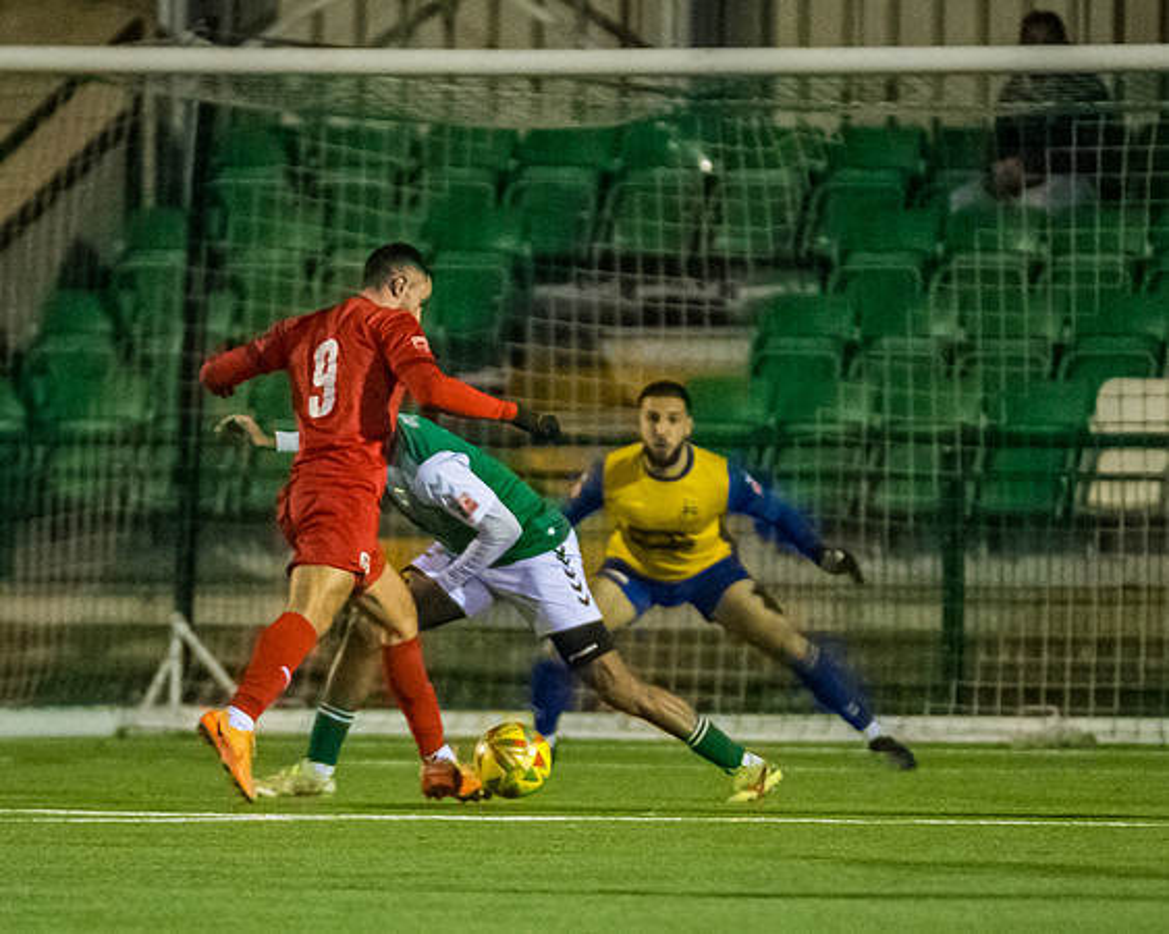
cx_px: 538
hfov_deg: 2.8
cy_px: 552
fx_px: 24017
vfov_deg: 2.2
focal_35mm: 694
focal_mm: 300
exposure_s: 1/800
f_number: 2.8
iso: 6400
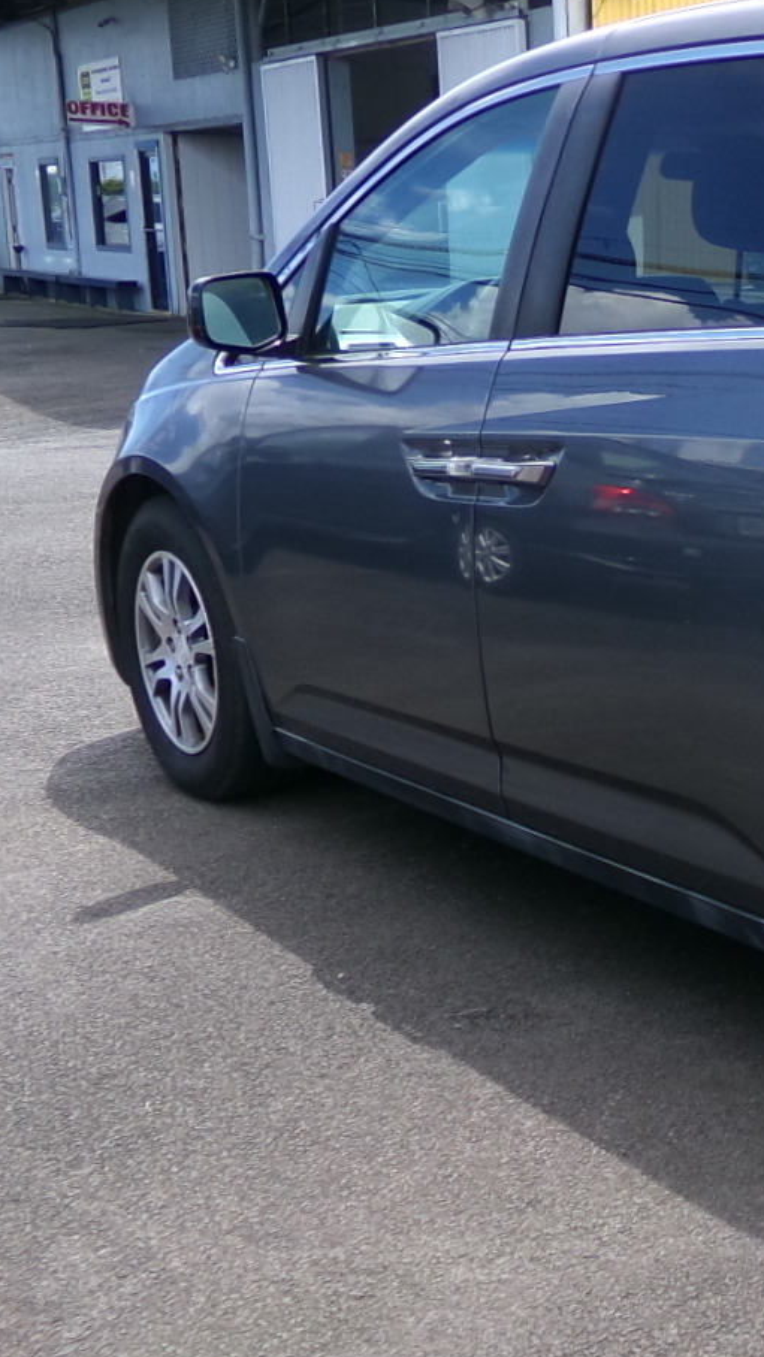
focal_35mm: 59
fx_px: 2124
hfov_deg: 17.9
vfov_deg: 35.4
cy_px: 744
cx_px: 1192
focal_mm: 4.3
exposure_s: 1/320
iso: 100
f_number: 3.7
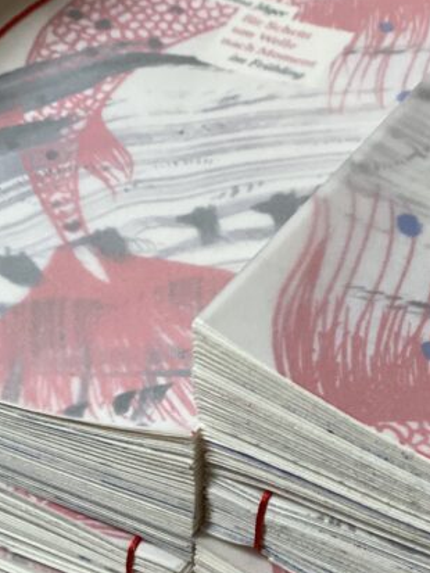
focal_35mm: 129
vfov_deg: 14.8
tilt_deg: -62.1
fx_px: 2135
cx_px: 368
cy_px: 681
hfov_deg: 11.4
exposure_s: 1/122
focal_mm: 6
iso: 160
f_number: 2
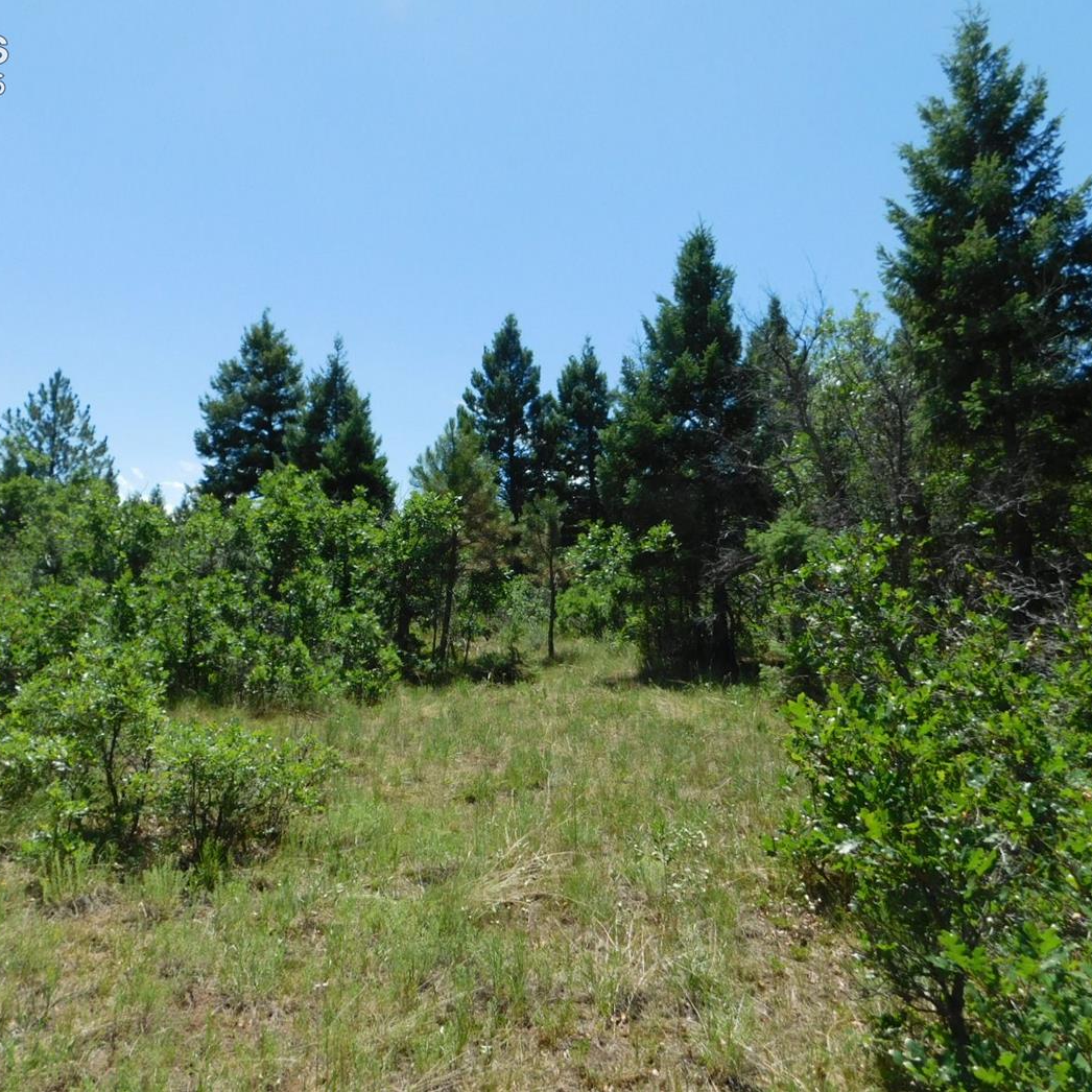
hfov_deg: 57.1
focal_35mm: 28
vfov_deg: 57.3
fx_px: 999
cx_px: 473
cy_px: 529
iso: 125
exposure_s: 1/400
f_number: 6
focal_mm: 4
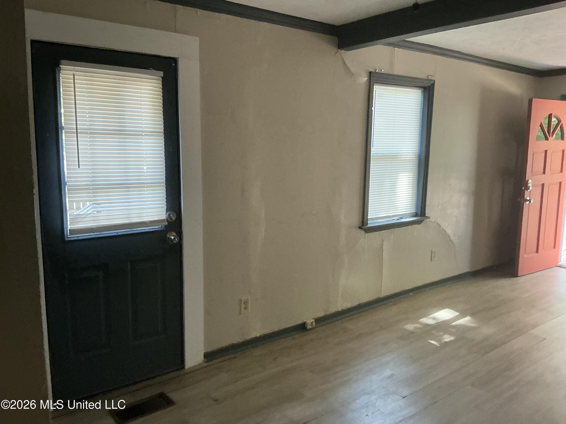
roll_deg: +0.6
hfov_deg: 63.4
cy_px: 212
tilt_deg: -4.5
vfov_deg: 49.7
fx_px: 458
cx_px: 283
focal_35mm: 28
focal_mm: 3
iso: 250
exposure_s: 1/60
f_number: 1.8
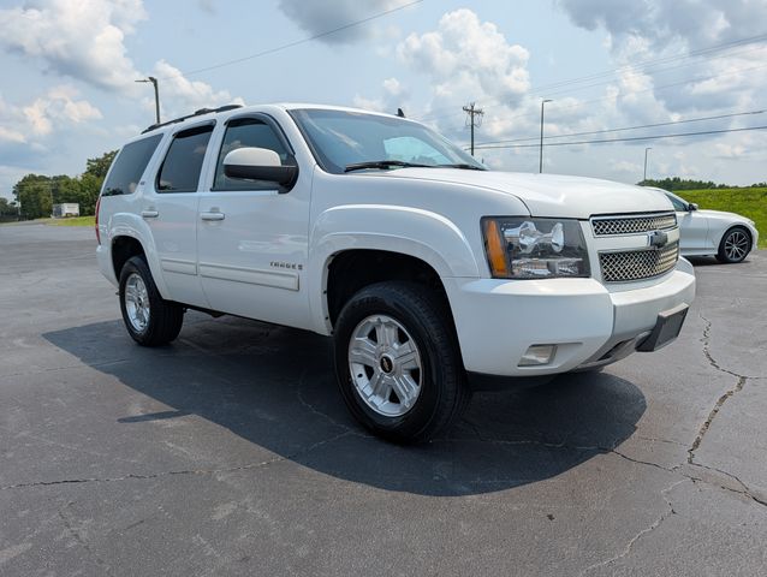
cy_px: 288
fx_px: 532
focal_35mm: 24
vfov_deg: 56.9
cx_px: 384
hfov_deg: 71.5
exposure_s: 1/2075
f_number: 1.68
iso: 22
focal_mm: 6.9
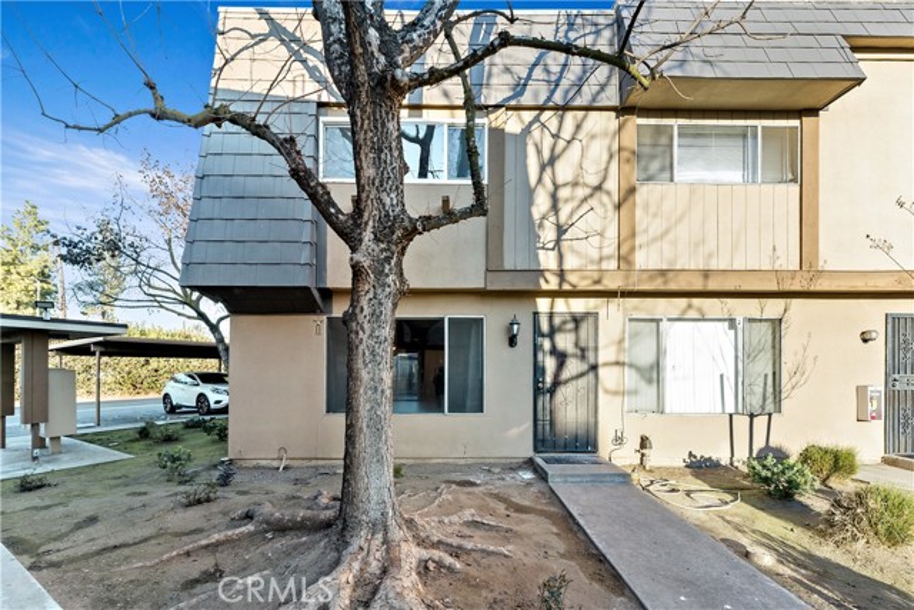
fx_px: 356
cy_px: 305
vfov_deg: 81.2
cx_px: 457
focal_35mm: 14
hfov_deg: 104.2
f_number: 5.6
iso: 80
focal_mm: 14
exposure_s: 1/125
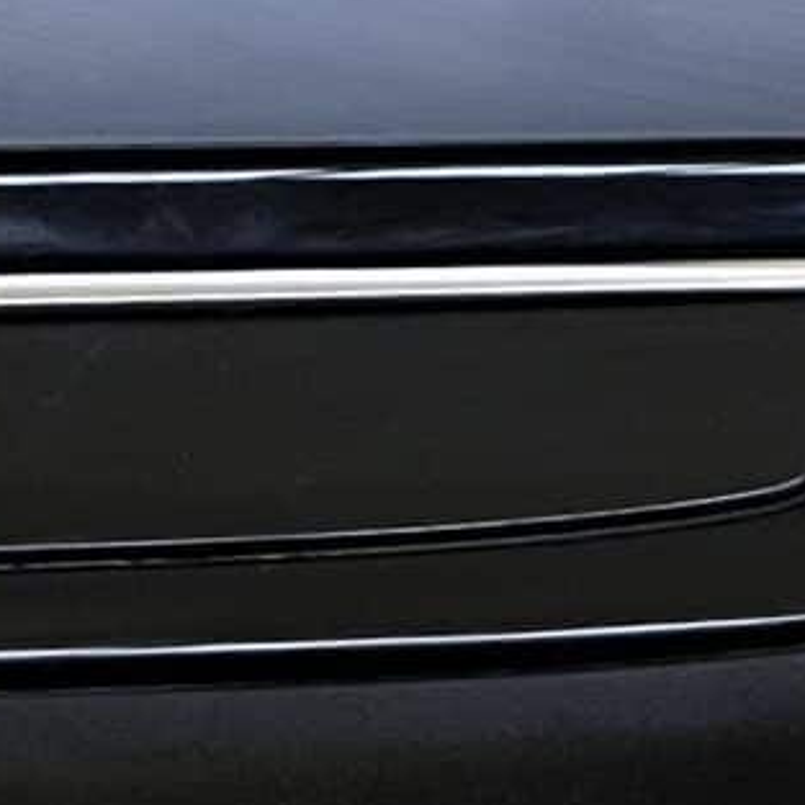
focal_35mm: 188
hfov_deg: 9.1
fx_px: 4946
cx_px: -363
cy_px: -267
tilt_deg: -78.0
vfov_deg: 9.1
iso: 125
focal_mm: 5.1
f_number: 1.6
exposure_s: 1/50
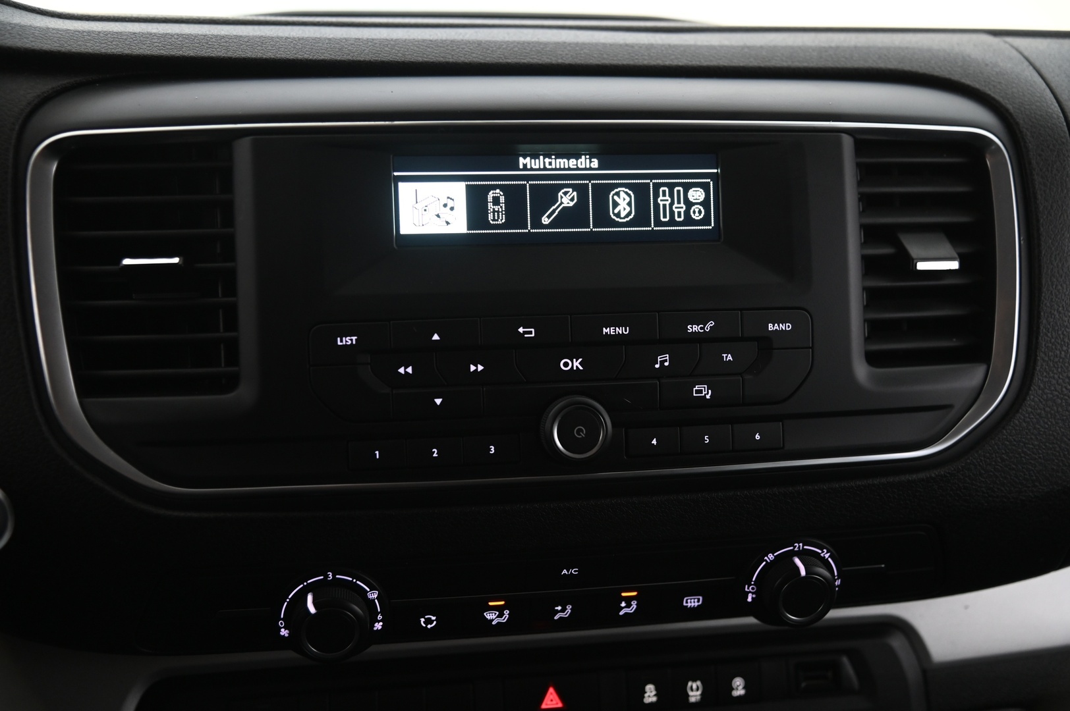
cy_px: 356
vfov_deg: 33.3
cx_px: 535
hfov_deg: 48.5
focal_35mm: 40
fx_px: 1188
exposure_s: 1/30
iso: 2000
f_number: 4
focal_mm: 40
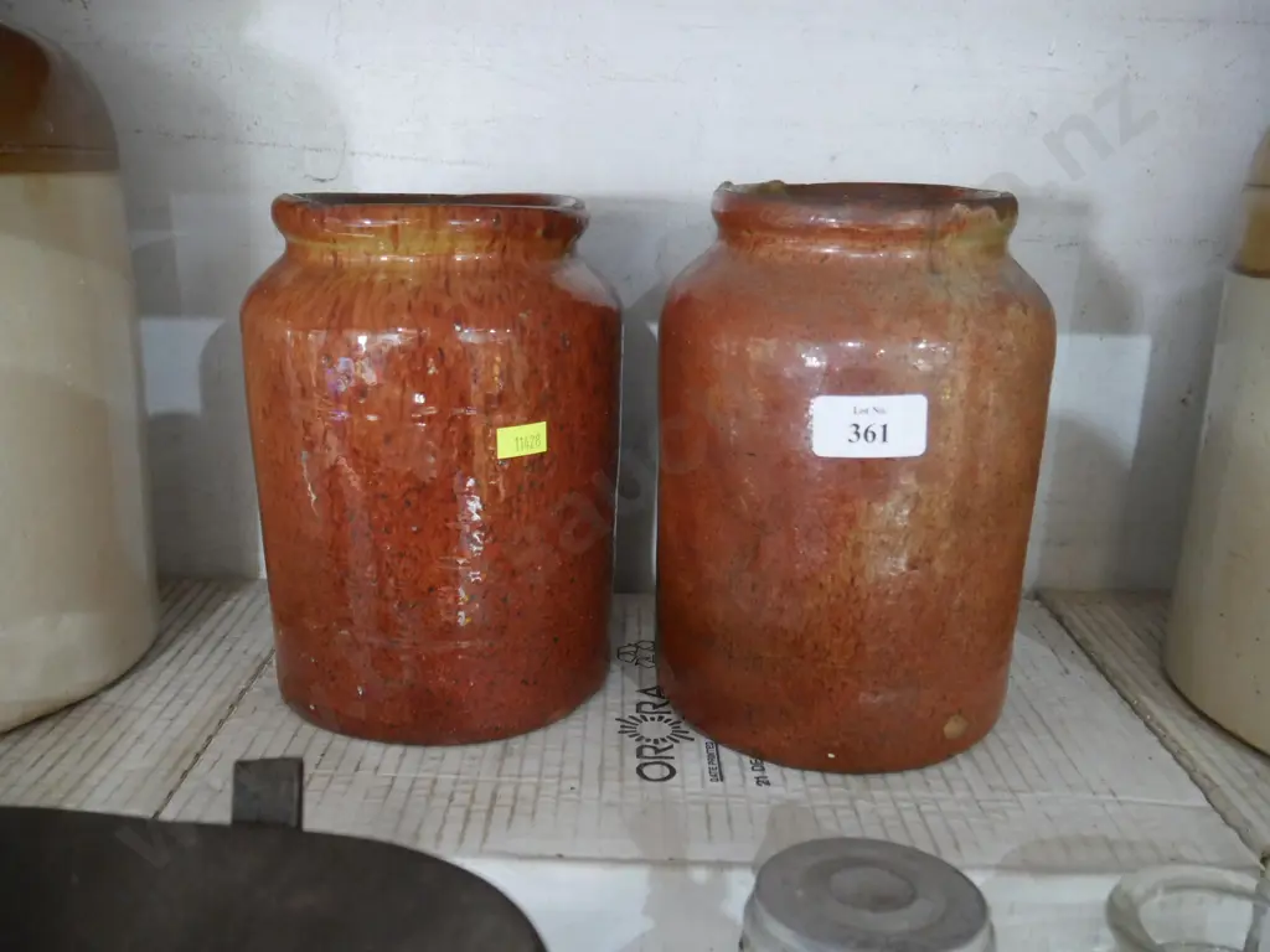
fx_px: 1101
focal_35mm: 30
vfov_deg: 46.8
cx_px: 635
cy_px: 476
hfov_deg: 60.0
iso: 3200
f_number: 3.6
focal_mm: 15
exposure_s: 1/40
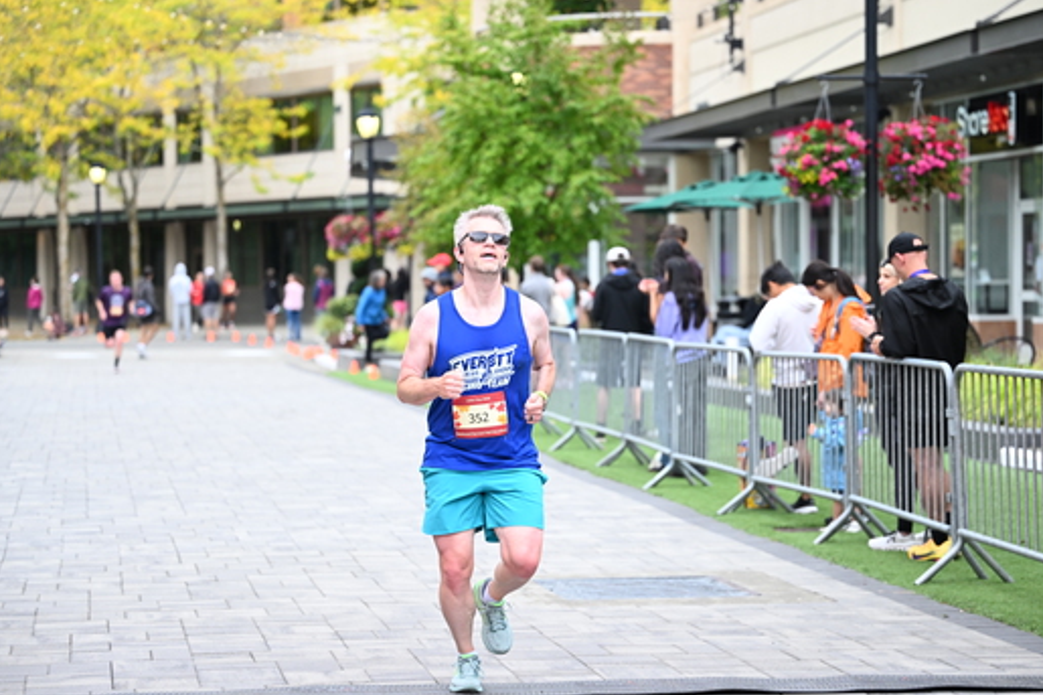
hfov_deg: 21.9
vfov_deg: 14.7
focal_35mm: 93
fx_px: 2693
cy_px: 352
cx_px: 504
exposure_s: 1/1600
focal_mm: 87
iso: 800
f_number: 2.8
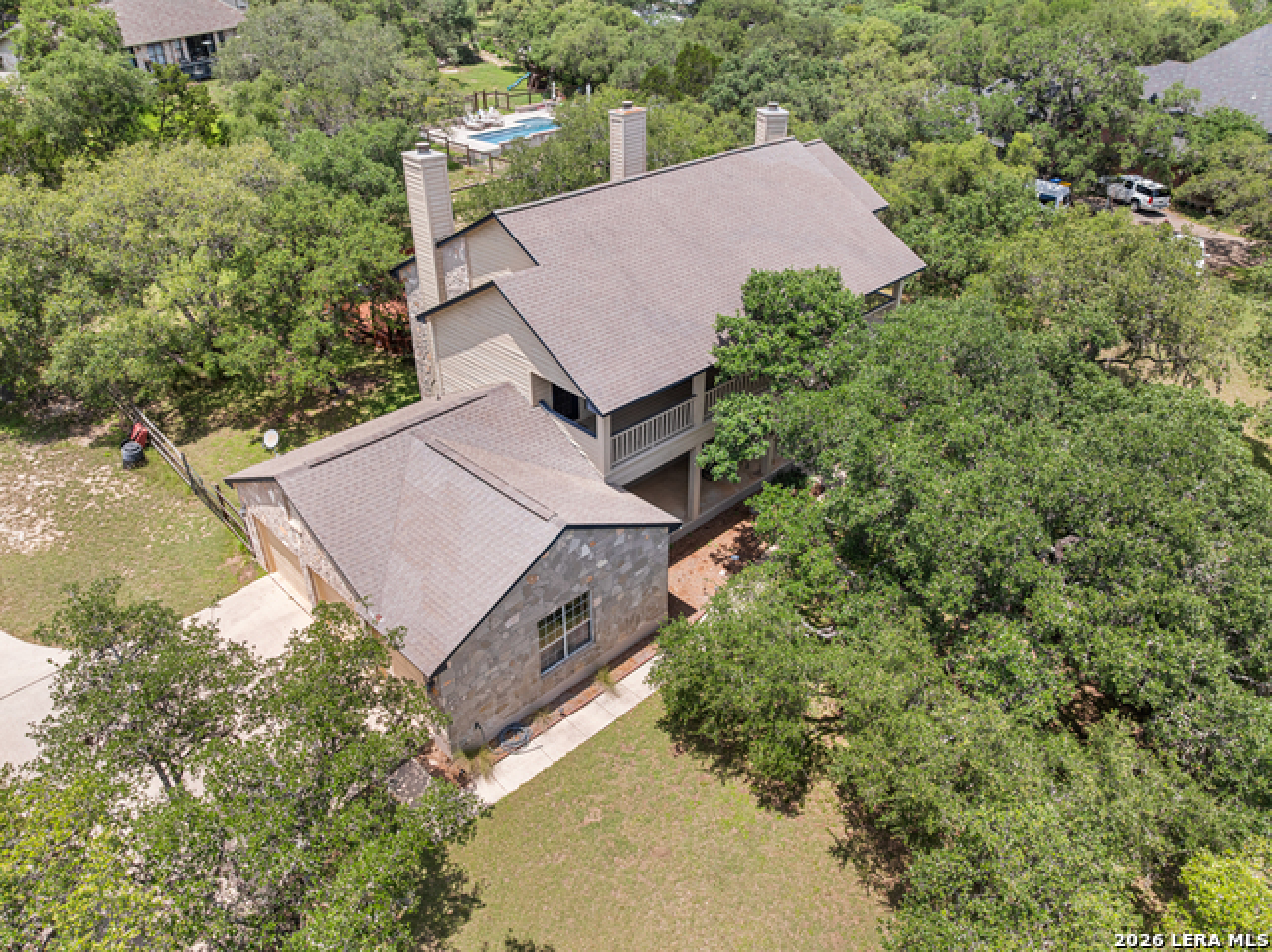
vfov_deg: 56.8
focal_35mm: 24
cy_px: 476
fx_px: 881
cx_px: 636
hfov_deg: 71.6
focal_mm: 12.29
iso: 150
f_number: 2.8
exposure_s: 1/3200
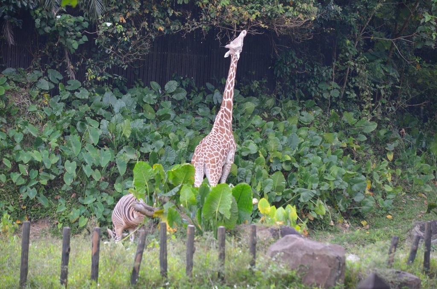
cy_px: 144
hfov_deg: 11.0
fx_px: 2271
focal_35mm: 188
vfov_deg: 7.3
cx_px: 218
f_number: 4.8
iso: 1600
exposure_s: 1/100
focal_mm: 125
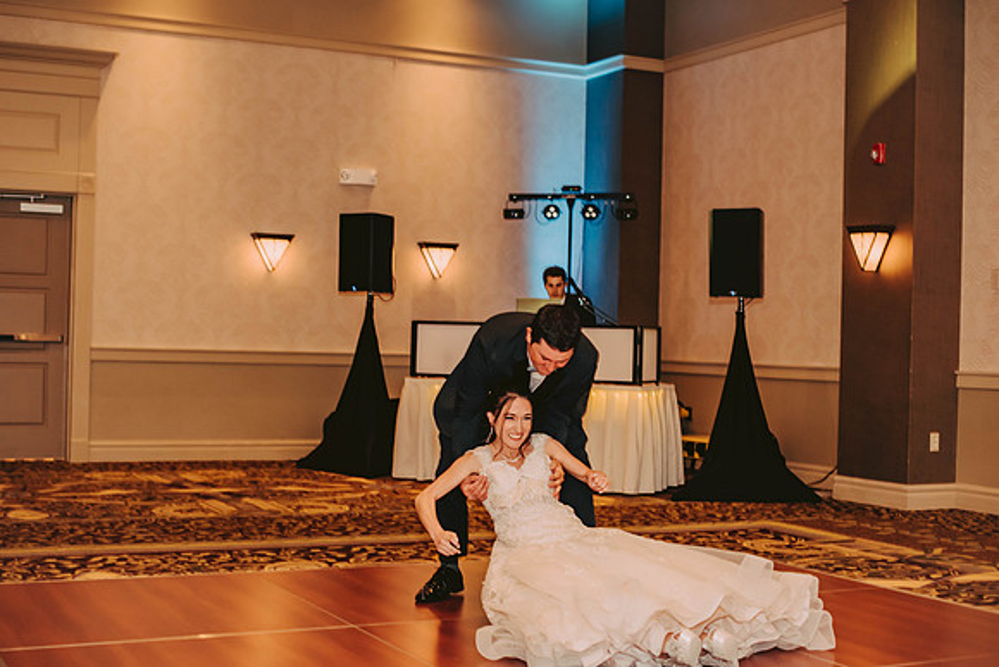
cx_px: 500
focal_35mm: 50
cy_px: 334
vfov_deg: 27.0
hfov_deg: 39.6
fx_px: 1388
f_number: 2.5
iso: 800
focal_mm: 50
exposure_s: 1/125
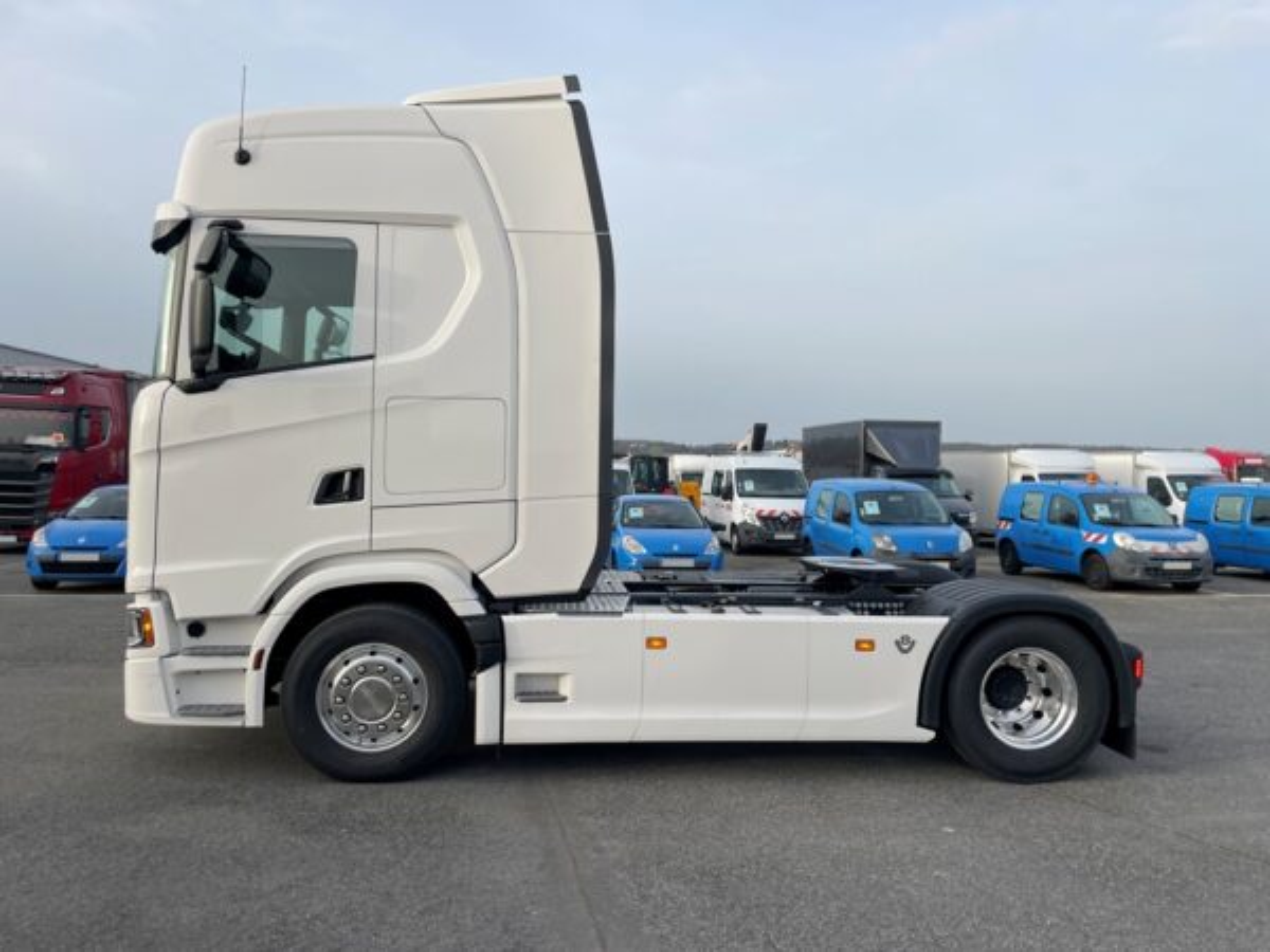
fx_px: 954
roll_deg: +0.0
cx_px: 635
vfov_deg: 53.1
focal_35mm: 26
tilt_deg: +3.7
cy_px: 476
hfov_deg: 67.3
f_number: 1.6
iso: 32
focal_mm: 4.2
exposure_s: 1/1125
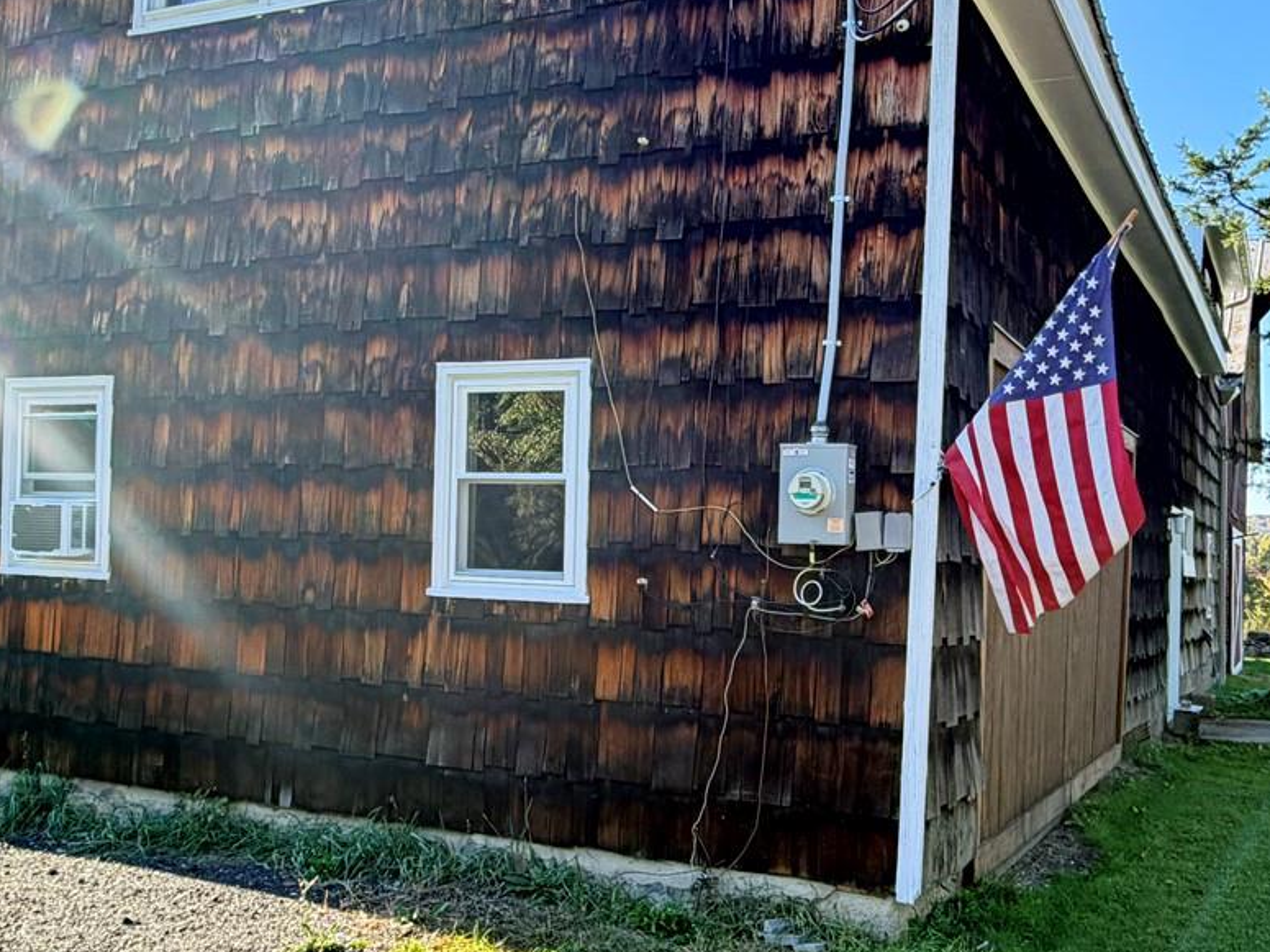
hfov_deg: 50.0
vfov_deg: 38.6
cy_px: 518
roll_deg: -1.9
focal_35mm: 37
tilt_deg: +2.9
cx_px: 718
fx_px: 1357
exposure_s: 1/154
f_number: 2.2
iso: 50
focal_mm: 2.22
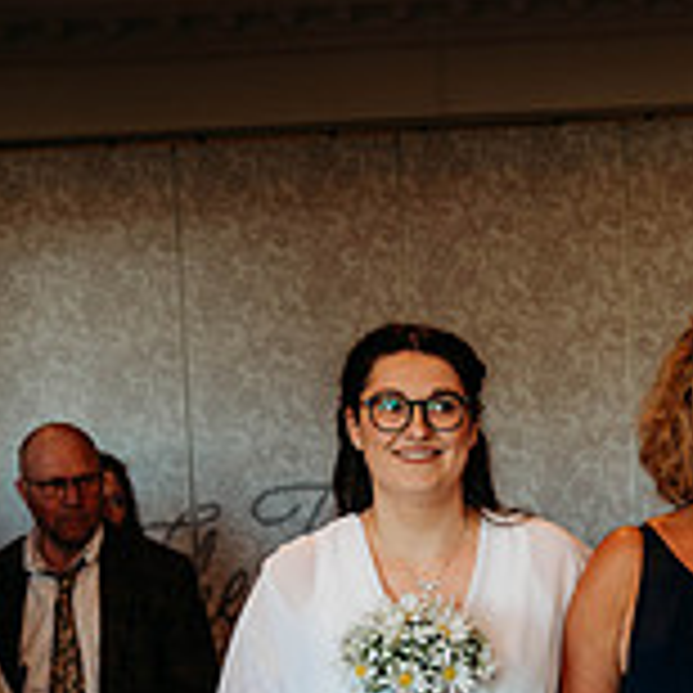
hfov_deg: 14.5
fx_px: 2695
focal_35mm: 119
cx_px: 592
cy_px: 850
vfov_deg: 14.2
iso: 1100
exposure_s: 1/200
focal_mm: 48
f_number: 2.8
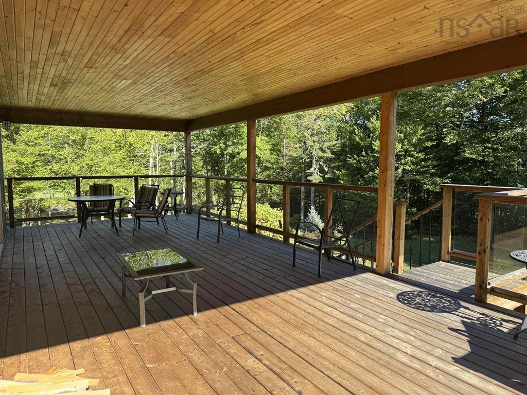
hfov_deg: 71.6
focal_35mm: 24
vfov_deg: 56.8
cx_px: 264
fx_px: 365
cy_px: 198
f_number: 1.78
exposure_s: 1/782
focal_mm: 6.76
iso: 80
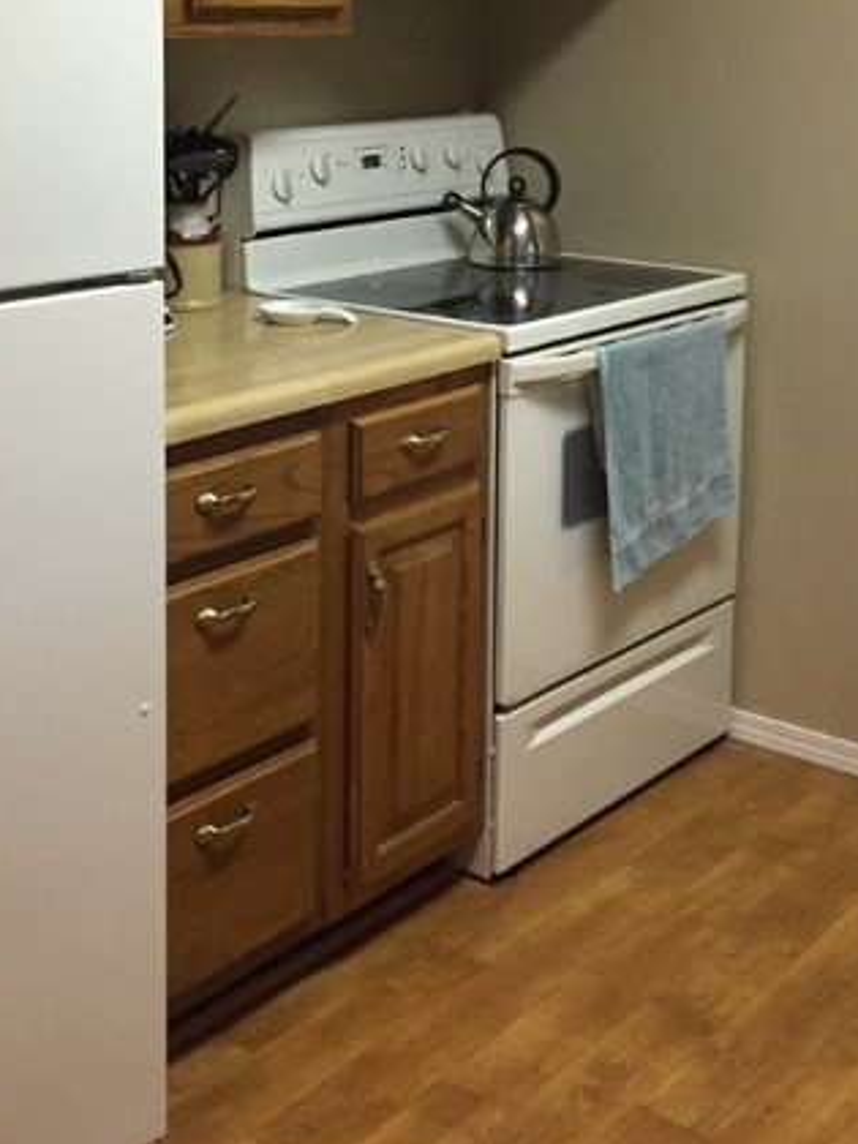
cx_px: 409
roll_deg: -0.6
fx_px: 1752
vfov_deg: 34.9
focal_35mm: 53
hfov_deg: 27.5
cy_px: 212
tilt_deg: -7.8
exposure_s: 1/30
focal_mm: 4.15
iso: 160
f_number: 2.2
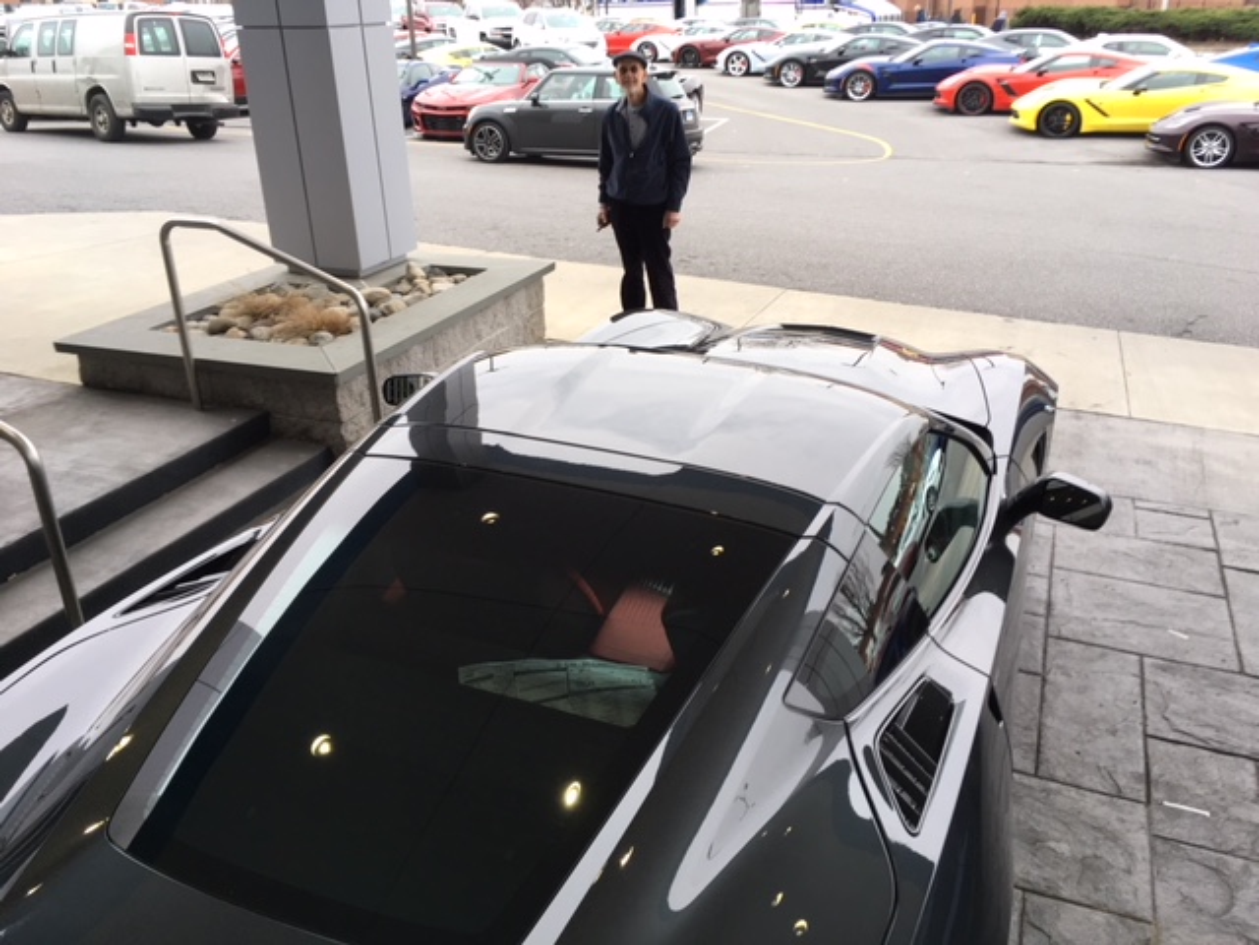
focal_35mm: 29
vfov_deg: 48.2
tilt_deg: -22.2
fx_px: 1055
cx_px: 630
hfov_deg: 61.7
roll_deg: +1.5
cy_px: 472
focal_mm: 4.15
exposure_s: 1/120
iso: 40
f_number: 2.2
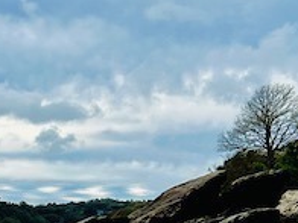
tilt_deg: -3.5
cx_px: -93
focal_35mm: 136
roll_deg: +0.3
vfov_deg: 10.6
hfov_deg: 13.9
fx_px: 1171
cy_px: 300
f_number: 1.5
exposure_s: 1/2208
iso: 50
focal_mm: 5.7
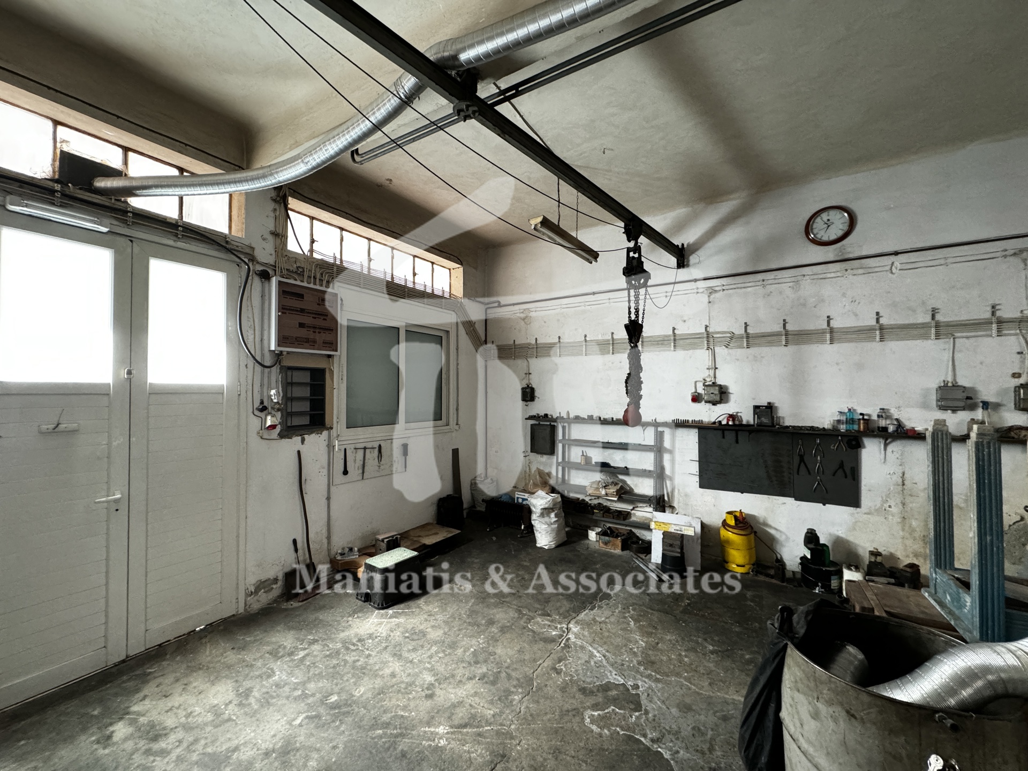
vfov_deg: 85.7
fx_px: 416
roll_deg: -0.2
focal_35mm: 14
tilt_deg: +0.6
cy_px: 386
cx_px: 514
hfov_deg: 102.1
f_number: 2.2
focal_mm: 2.22
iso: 500
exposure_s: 1/60
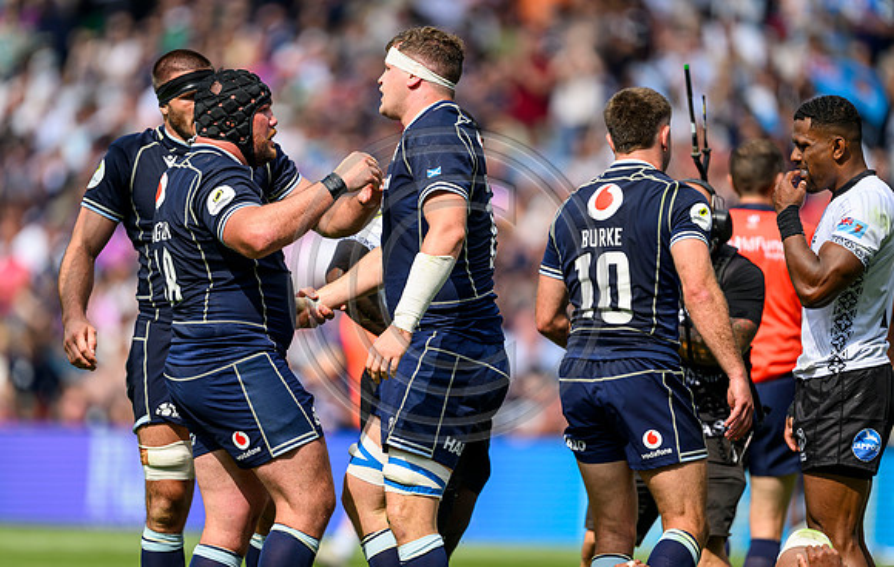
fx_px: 10570
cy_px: 317
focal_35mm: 432
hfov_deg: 4.8
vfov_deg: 3.1
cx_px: 418
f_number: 2.8
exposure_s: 1/2000
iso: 250
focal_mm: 400
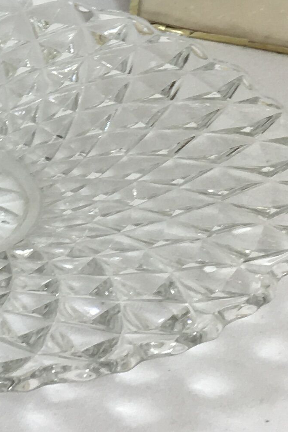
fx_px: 1463
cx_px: -68
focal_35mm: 122
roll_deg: -2.7
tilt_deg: -18.3
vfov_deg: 16.0
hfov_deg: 11.0
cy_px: -115
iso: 25
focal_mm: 4.15
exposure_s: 1/50
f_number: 2.2
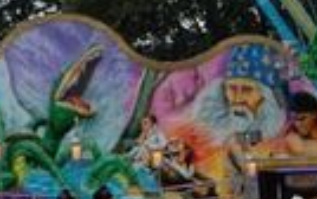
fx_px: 1617
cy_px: -180
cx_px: -71
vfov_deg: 6.8
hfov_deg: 11.0
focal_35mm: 187
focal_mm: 32
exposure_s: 1/1250
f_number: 4.5
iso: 200
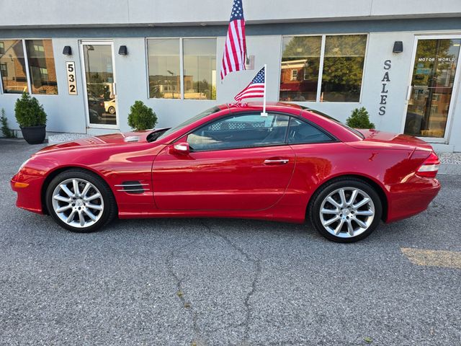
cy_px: 173
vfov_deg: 58.9
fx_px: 306
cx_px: 230
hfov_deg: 73.9
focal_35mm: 23
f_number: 1.7
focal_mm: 6.3
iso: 25
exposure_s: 1/180
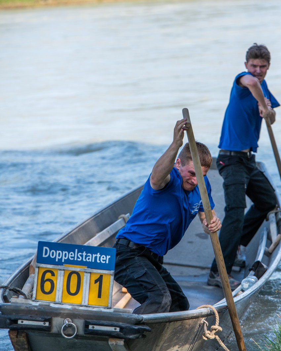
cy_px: 176
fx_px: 2932
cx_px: 180
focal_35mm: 282
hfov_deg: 5.5
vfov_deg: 6.9
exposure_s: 1/640
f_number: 5.6
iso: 200
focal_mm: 200
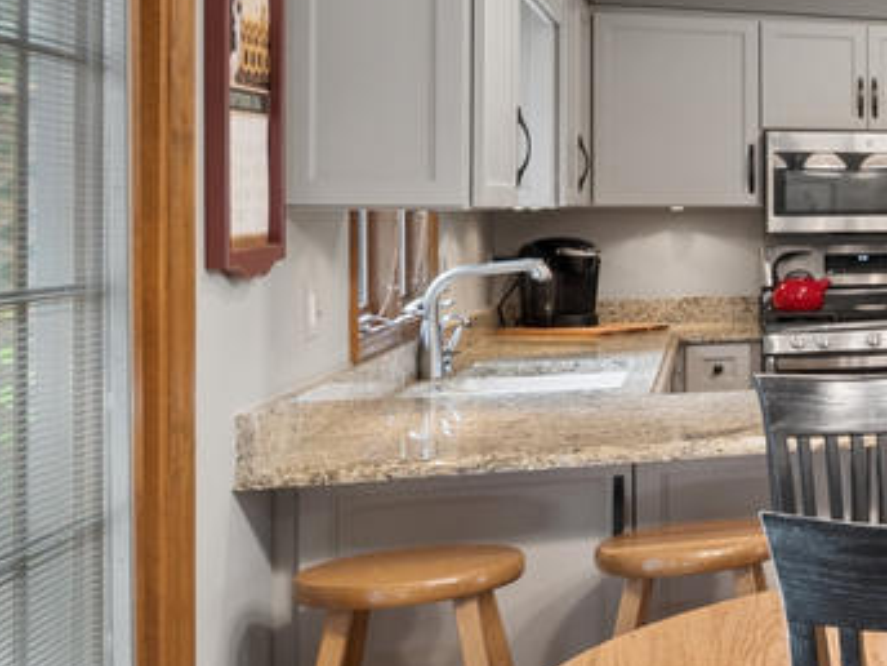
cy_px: 176
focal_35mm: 59
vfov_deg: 24.6
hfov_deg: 23.0
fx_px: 1512
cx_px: 1476
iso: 400
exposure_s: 1/10
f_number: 8
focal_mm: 13
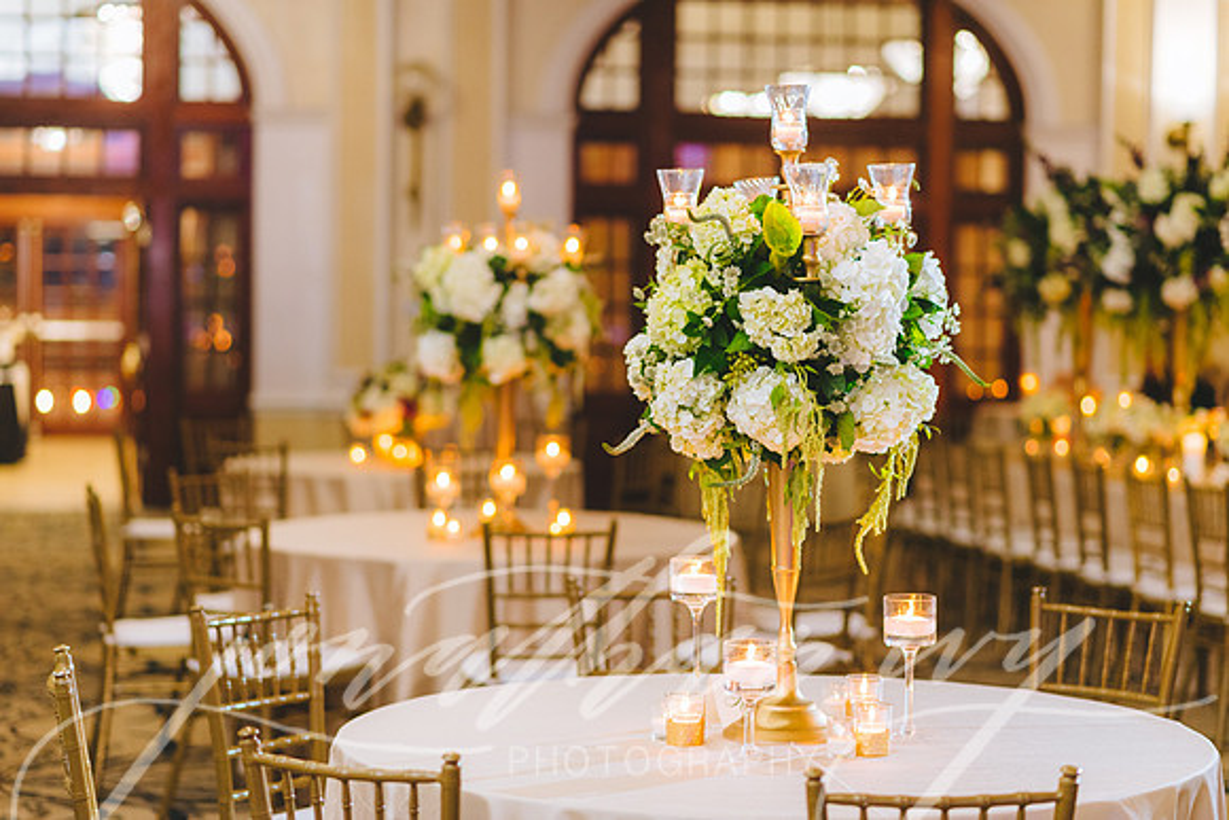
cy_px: 410
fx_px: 2902
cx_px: 614
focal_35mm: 85
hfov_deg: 23.9
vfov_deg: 16.1
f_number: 2.2
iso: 1600
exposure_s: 1/125
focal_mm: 85
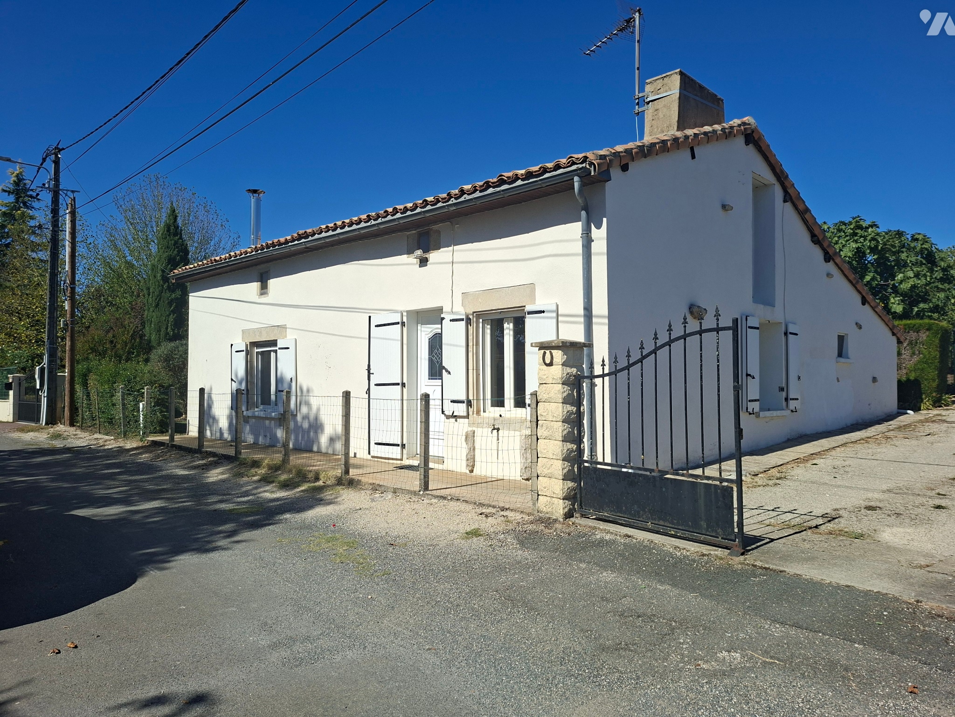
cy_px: 358
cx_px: 478
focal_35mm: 23
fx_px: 635
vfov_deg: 58.9
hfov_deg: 73.9
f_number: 1.8
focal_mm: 5.54
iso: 50
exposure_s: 1/3300
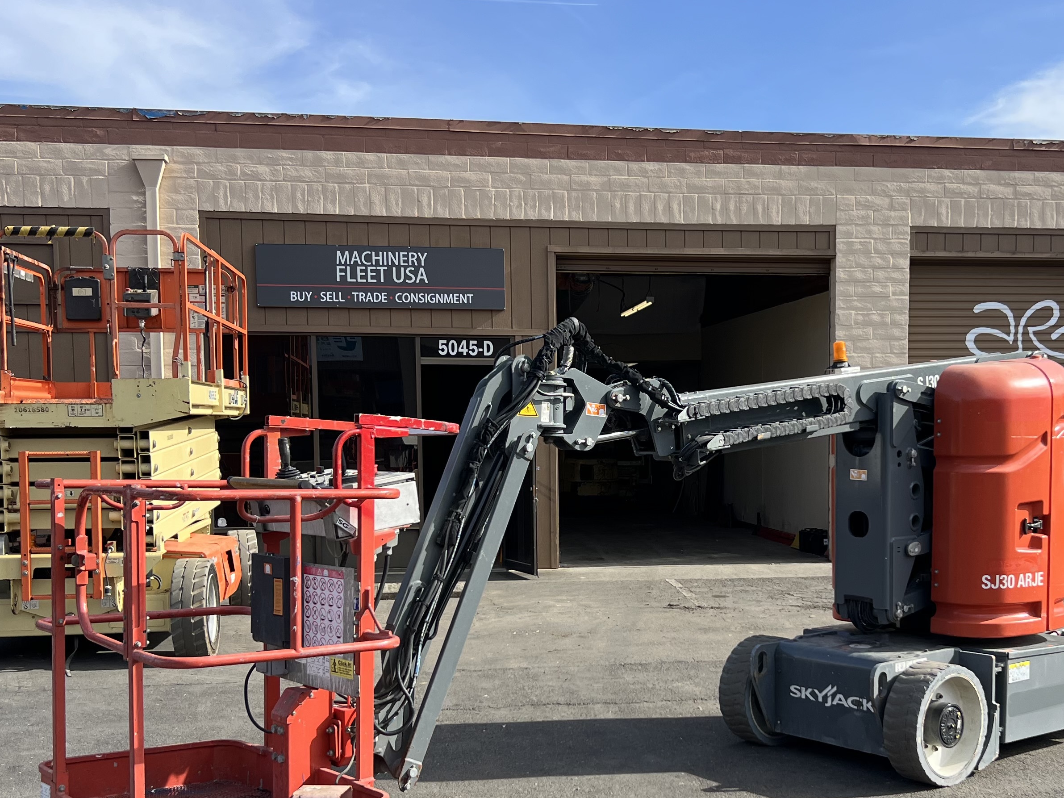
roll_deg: +0.3
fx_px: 1352
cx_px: 647
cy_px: 531
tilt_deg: -2.2
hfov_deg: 42.7
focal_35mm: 44
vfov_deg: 32.6
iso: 50
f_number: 1.5
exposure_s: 1/2123
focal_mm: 5.7
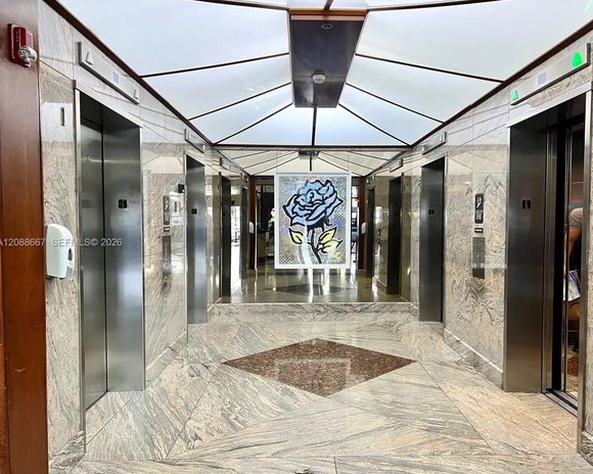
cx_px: 322
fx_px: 491
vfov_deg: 51.5
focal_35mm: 28
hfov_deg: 62.1
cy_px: 243
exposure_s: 1/60
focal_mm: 5.7
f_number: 1.5
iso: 125
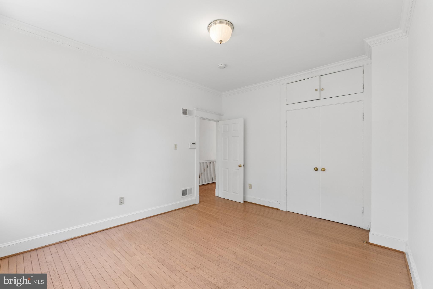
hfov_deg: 100.0
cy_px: 144
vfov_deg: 76.9
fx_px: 182
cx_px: 216
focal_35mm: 15
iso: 1250
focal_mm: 15.1
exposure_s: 1/100
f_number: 7.1
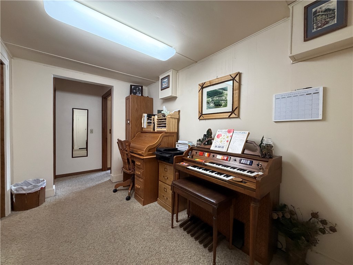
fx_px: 143
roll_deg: -0.6
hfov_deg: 102.1
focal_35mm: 14
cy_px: 132
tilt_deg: -0.3
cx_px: 176
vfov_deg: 85.7
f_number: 2.2
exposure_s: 1/60
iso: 400
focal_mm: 2.22
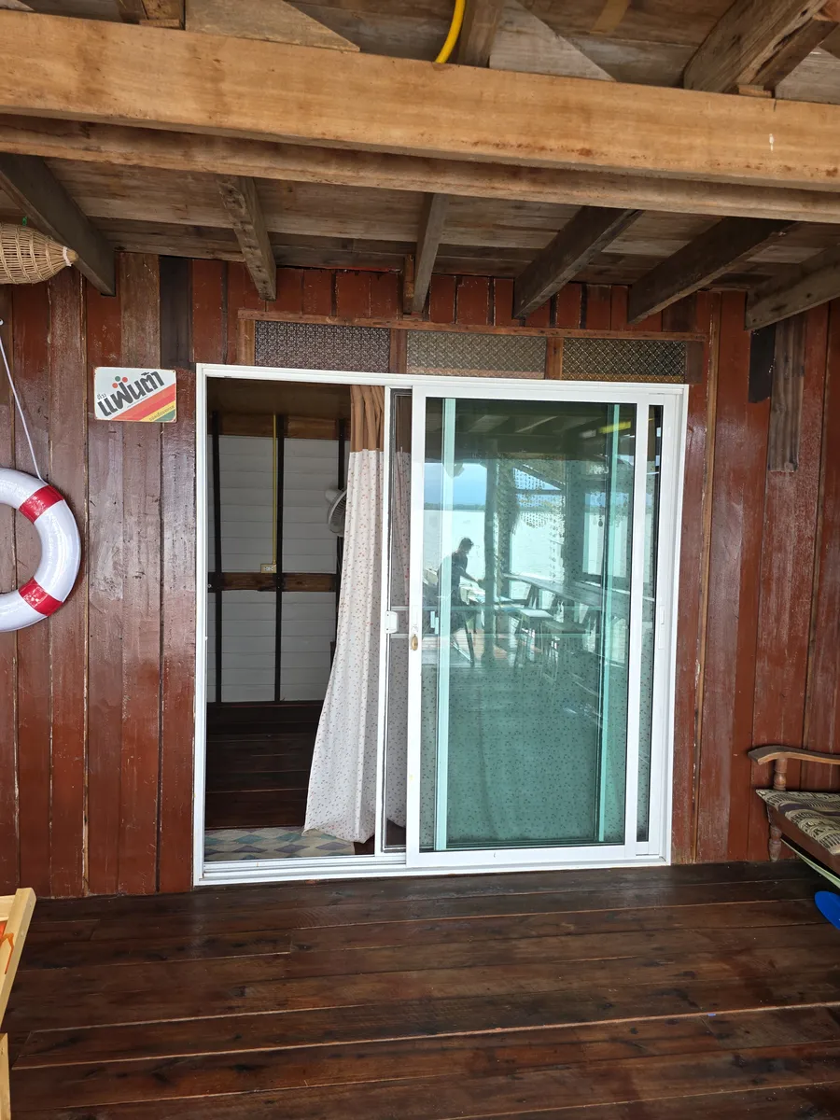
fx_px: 744
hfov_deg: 58.9
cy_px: 560
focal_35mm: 23
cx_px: 420
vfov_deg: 73.9
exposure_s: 1/180
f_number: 1.7
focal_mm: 6.3
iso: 40
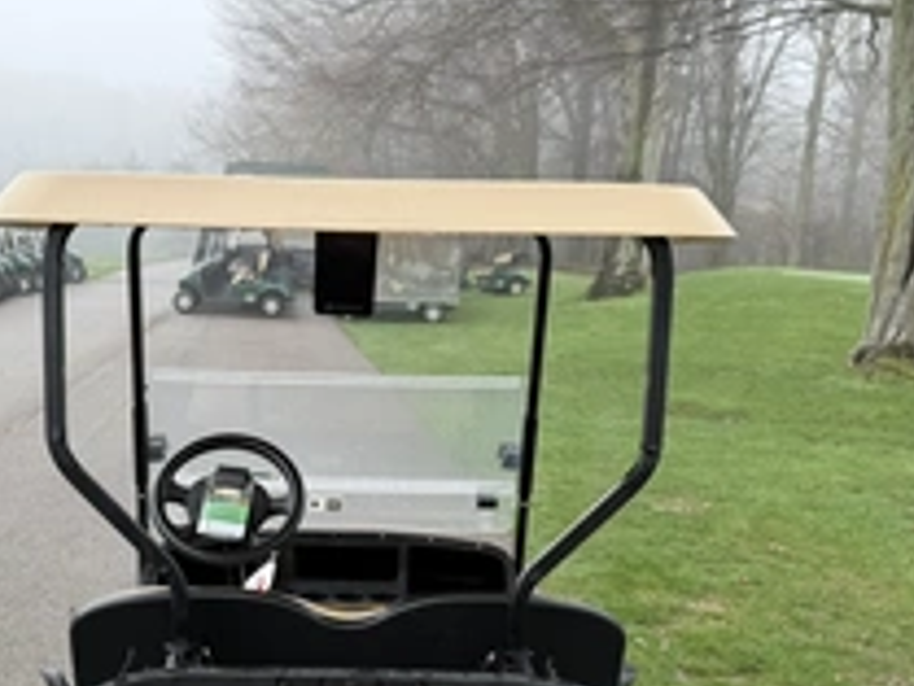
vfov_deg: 30.3
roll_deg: -1.7
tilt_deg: -10.3
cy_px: 603
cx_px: 310
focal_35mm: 46
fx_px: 1215
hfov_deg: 40.7
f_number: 1.78
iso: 80
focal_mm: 6.76
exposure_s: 1/567
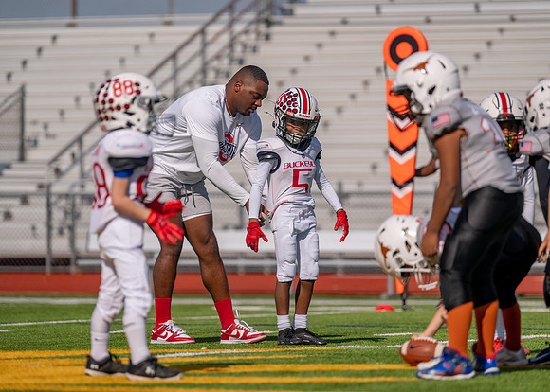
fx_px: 4582
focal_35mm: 293
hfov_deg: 6.9
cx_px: 275
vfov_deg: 4.9
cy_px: 196
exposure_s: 1/2000
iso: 100
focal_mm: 280
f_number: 4
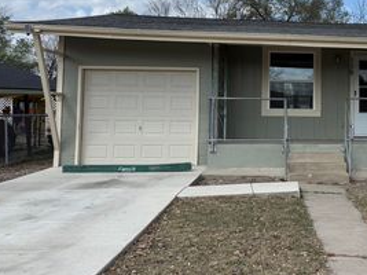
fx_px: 477
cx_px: 327
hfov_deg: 39.2
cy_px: 85
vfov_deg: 31.8
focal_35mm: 45
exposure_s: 1/5319
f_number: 1.78
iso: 80
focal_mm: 6.76
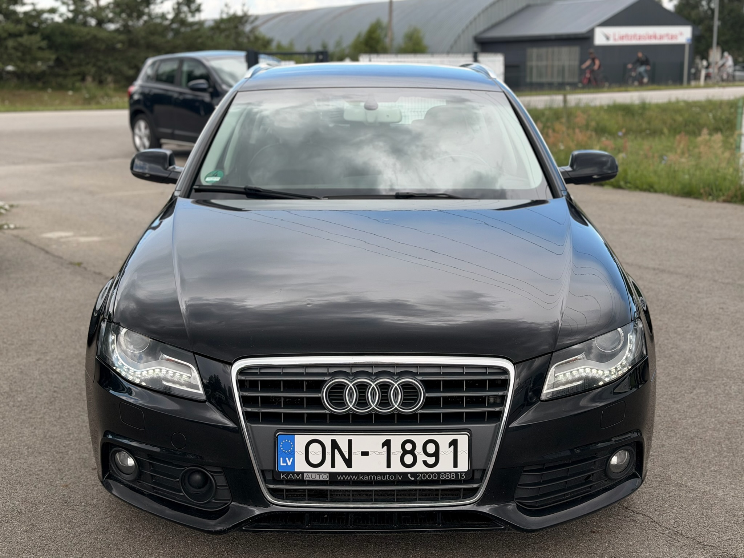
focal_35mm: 48
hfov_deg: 39.7
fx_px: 1032
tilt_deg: -11.7
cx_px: 372
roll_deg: -0.7
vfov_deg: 30.3
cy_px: 279
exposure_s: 1/1307
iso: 64
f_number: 1.78
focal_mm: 6.76
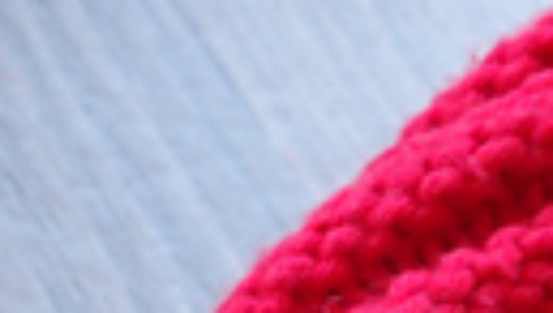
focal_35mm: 350
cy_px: 939
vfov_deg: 3.4
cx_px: 1342
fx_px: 5140
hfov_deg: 5.9
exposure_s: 1/50
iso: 200
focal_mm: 14.05
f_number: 2.2
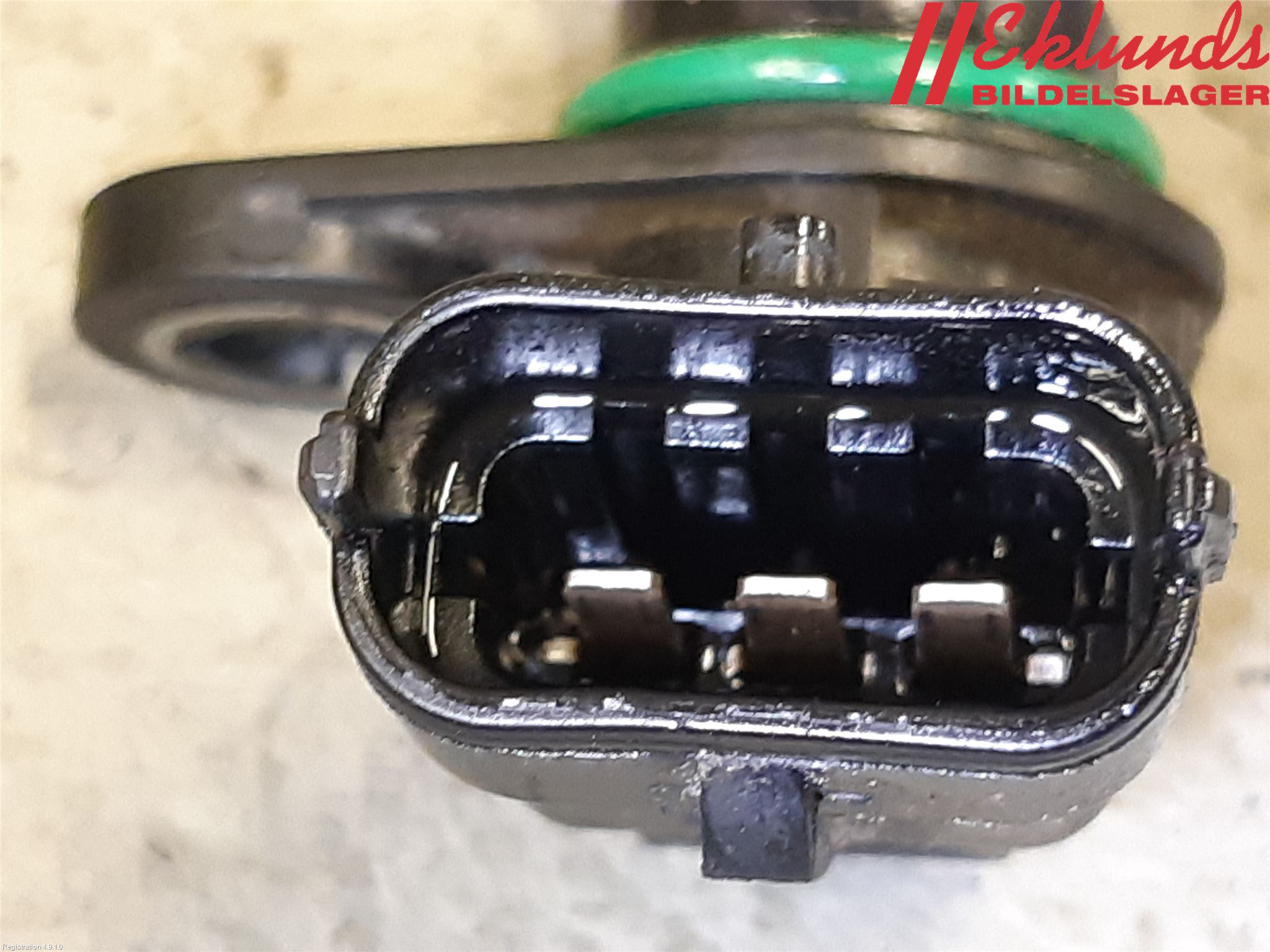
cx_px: 635
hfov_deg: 67.3
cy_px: 476
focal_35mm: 26
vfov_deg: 53.1
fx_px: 954
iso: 200
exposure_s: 1/33
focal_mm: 3.93
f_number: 1.7
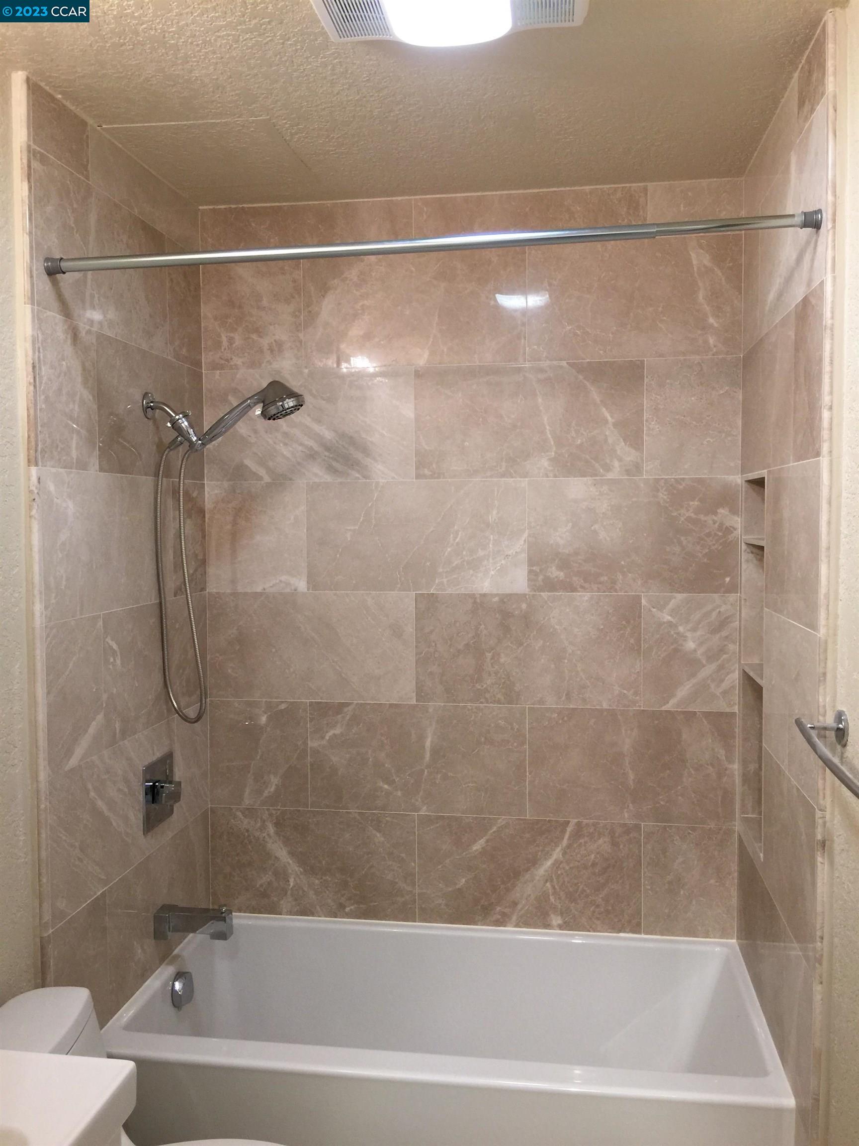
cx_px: 430
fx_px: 960
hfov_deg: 48.2
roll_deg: +0.6
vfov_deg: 61.7
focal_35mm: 29
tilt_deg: -2.8
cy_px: 573
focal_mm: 4.15
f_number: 2.2
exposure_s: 1/30
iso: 40
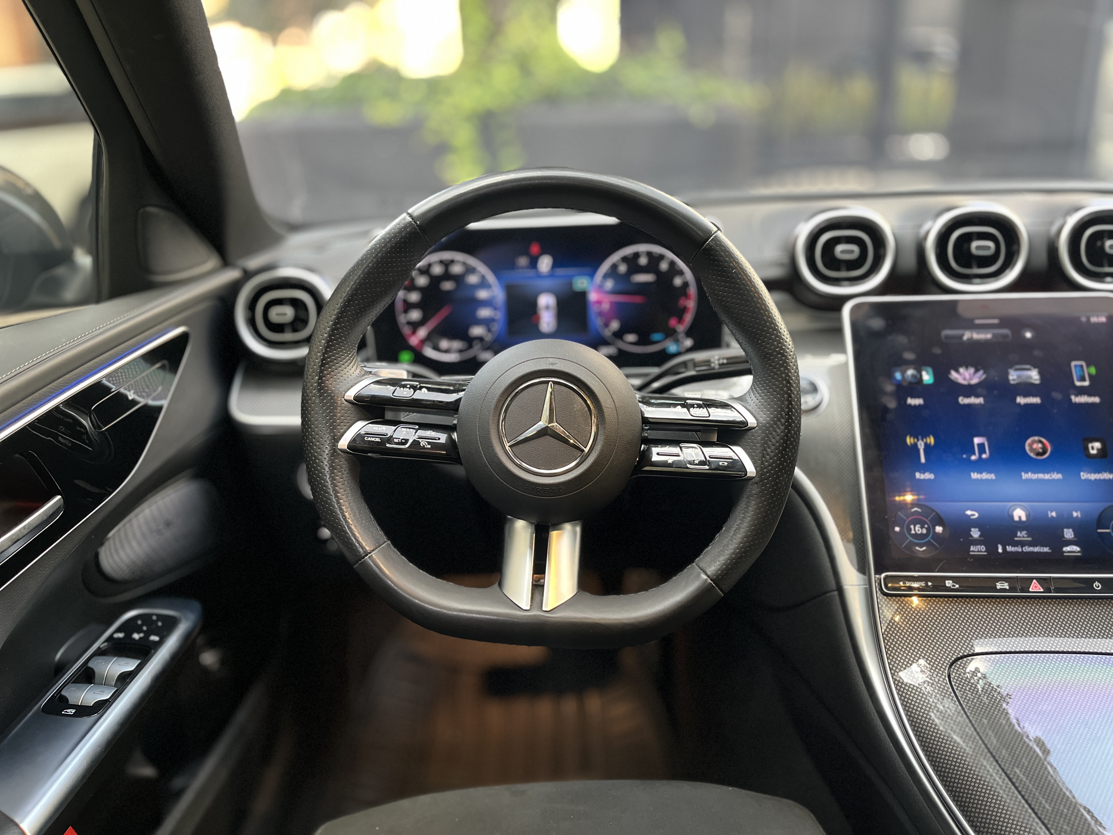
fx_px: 836
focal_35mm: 26
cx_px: 556
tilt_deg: -18.0
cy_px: 418
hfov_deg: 67.3
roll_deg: +1.2
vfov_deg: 53.1
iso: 320
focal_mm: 5.1
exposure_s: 1/60
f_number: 1.6
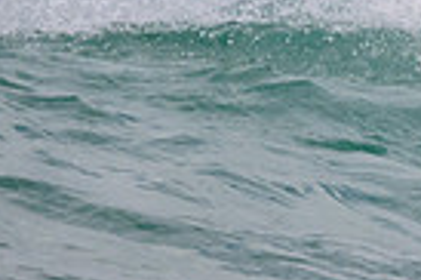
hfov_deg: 0.6
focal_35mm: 3393
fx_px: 39632
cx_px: 885
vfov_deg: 0.4
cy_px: 57
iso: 1800
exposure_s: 1/2000
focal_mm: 800
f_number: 11
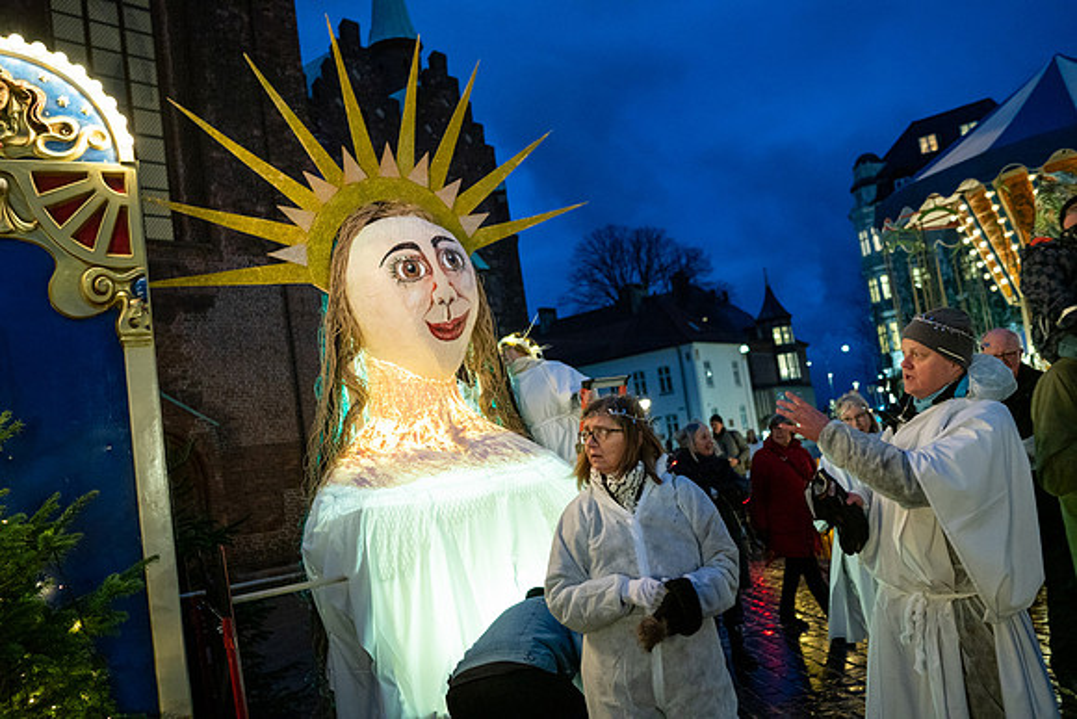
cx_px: 538
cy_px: 360
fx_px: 1047
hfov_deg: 54.4
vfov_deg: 37.9
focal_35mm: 35
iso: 4000
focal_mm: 35
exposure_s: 1/100
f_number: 2.8
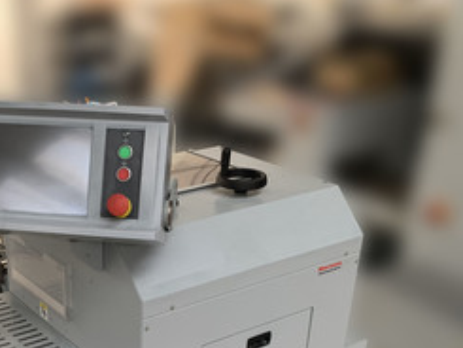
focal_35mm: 53
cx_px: 134
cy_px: 343
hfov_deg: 35.6
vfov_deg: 26.2
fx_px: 709
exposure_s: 1/121
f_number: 1.8
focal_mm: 4.25
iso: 40
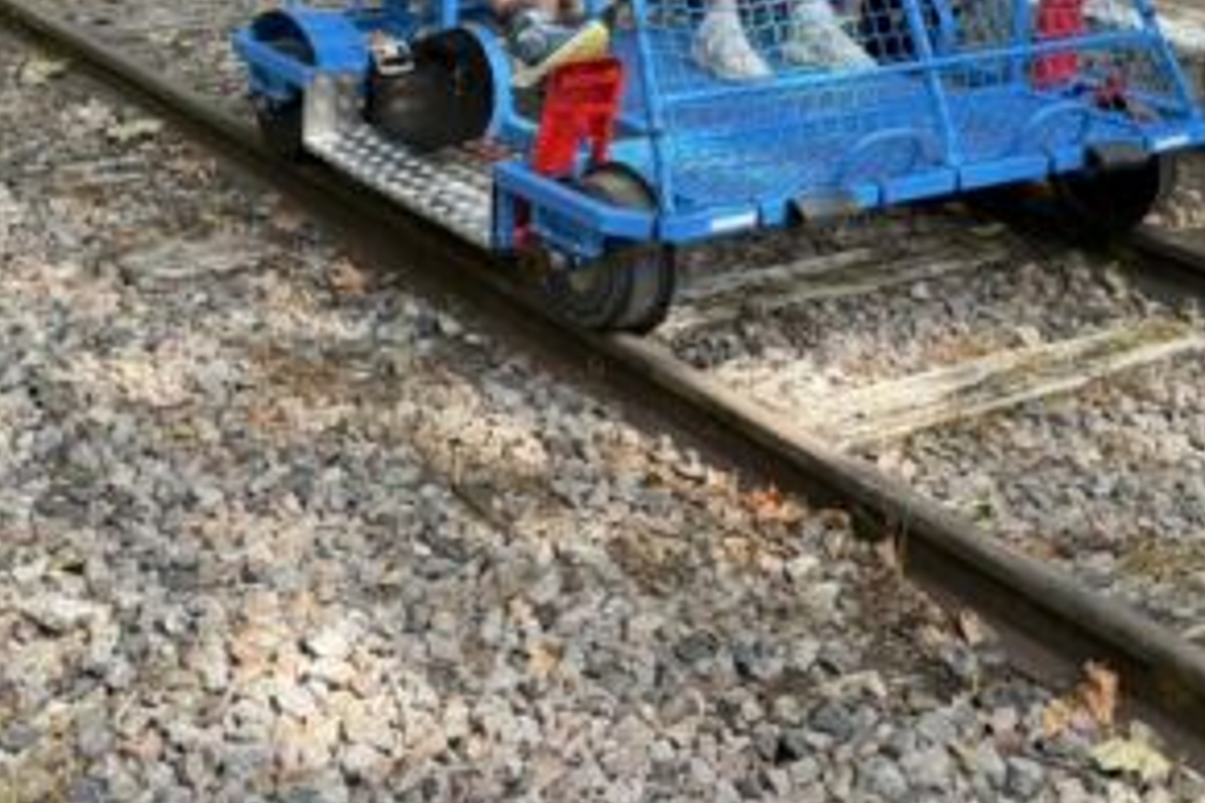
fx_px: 2008
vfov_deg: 20.8
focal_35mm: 60
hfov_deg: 33.2
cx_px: 439
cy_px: -209
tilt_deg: -5.8
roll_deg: -2.5
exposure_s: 1/1060
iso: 100
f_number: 1.78
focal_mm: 6.76
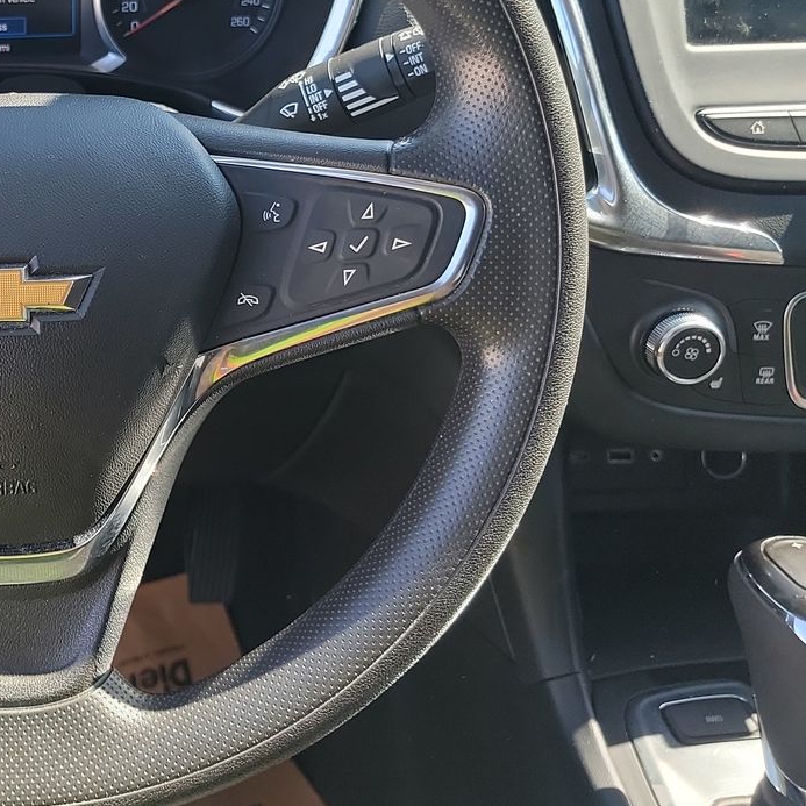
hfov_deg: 32.1
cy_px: 247
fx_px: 1291
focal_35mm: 49
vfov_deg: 34.2
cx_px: 7
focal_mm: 6.7
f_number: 1.8
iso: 63
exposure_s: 1/119
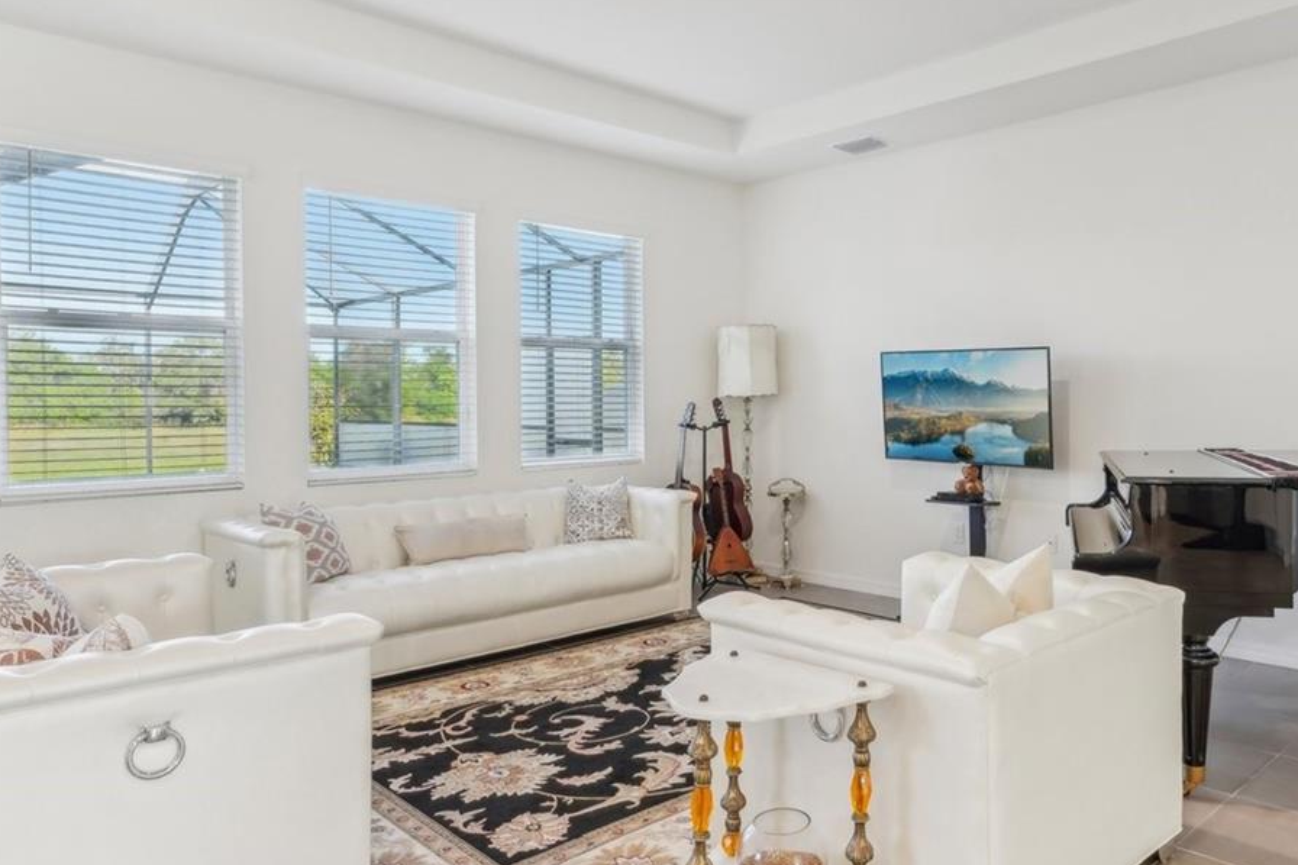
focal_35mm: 25
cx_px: 824
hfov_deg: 70.2
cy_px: 414
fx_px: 901
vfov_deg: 51.3
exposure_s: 1/13
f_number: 8
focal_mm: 14
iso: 400
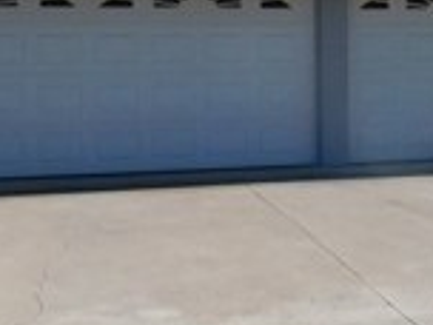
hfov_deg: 19.0
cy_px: 40
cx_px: 538
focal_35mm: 97
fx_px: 1213
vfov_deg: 15.1
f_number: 6
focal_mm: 4
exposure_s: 1/640
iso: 125
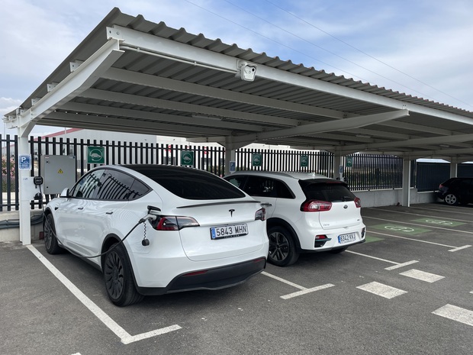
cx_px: 236
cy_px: 178
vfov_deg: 53.1
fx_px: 355
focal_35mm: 26
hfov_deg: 67.3
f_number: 1.6
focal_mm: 4.2
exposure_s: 1/2681
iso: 32
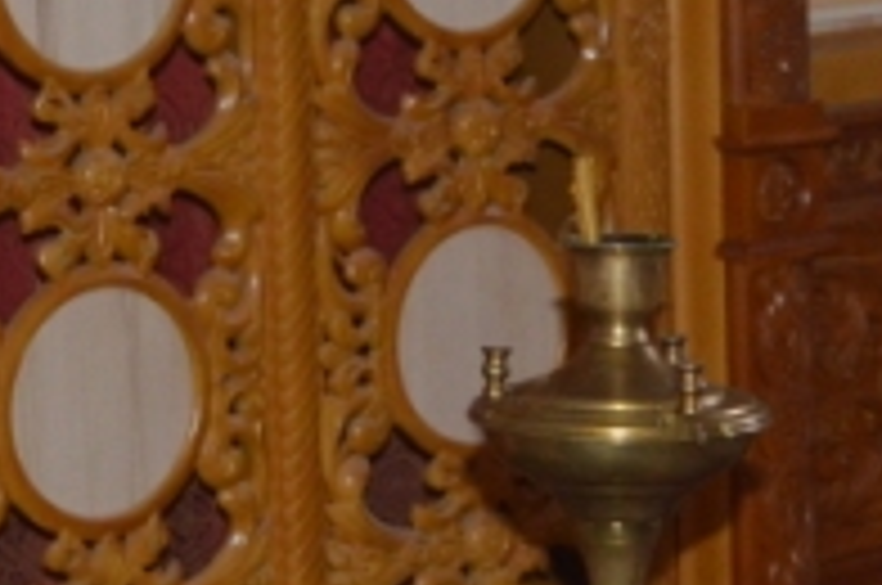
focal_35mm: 157
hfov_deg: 13.0
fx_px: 3840
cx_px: 148
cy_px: -207
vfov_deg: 8.6
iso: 800
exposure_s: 1/60
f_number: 3.5
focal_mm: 20
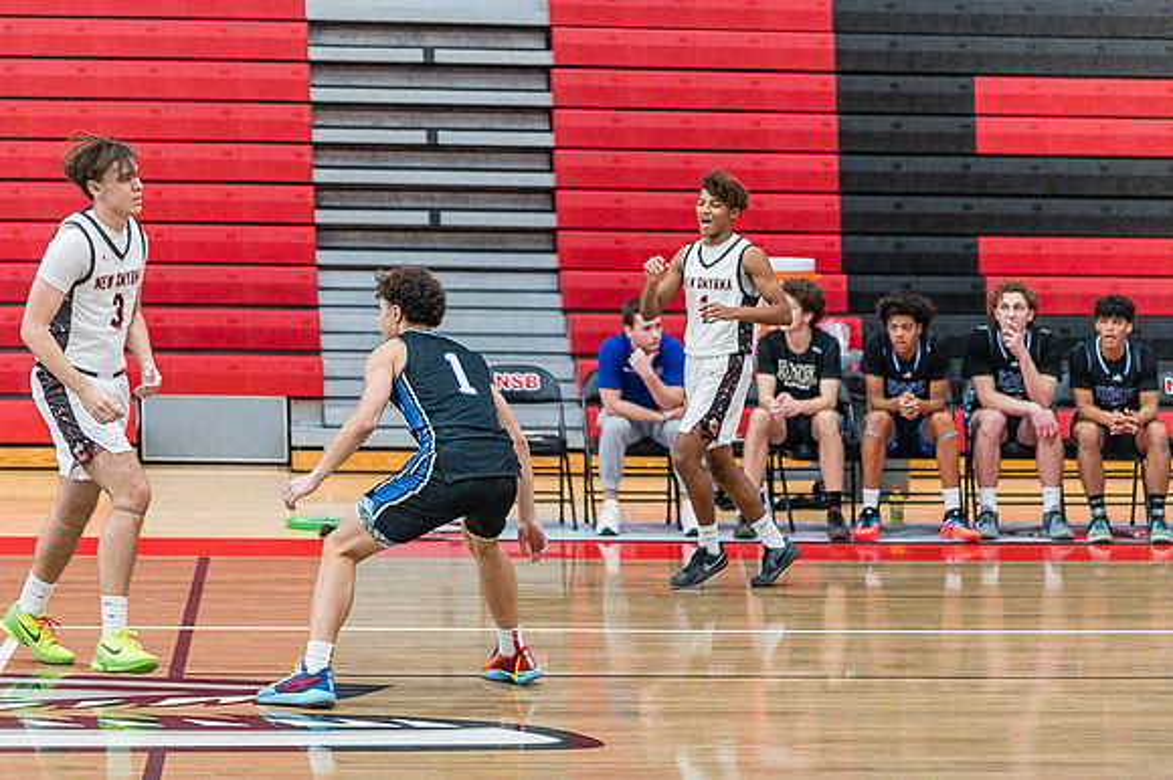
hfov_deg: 17.1
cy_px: 390
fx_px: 3908
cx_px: 586
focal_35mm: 120
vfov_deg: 11.4
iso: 5000
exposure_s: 1/320
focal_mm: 120
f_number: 4
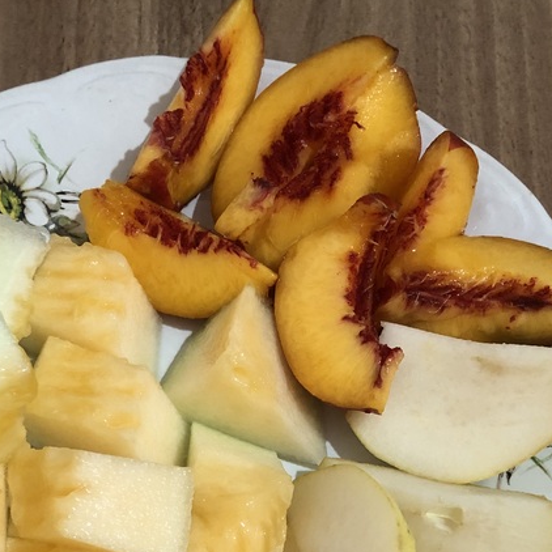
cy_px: 576
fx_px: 974
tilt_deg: -71.2
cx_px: 188
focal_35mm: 54
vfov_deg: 29.2
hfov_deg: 31.4
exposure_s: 1/17
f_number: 1.8
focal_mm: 3.99
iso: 80
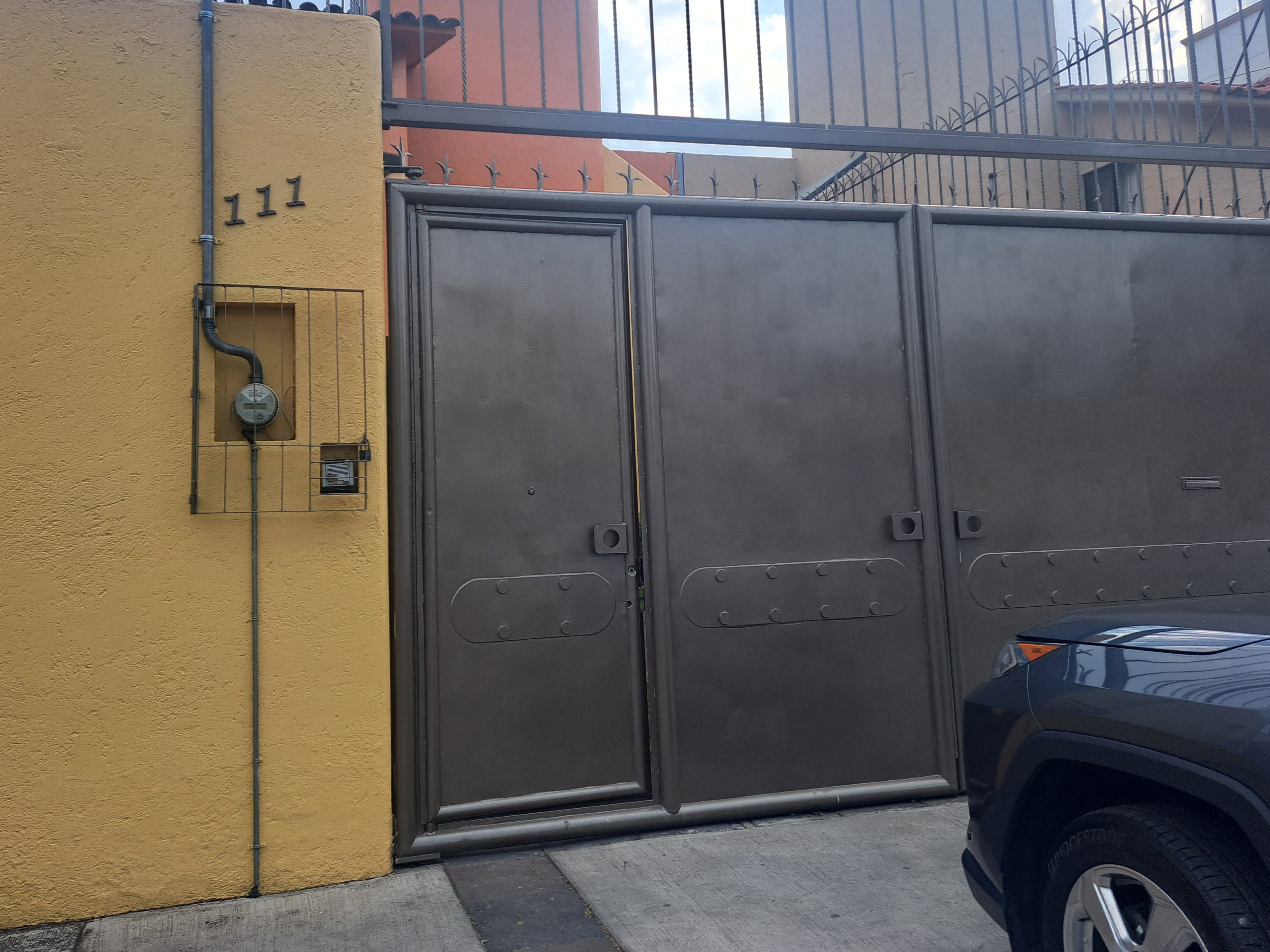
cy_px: 381
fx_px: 1064
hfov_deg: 61.4
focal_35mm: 29
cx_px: 547
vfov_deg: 47.9
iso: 50
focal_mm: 5.23
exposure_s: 1/887
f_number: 1.8
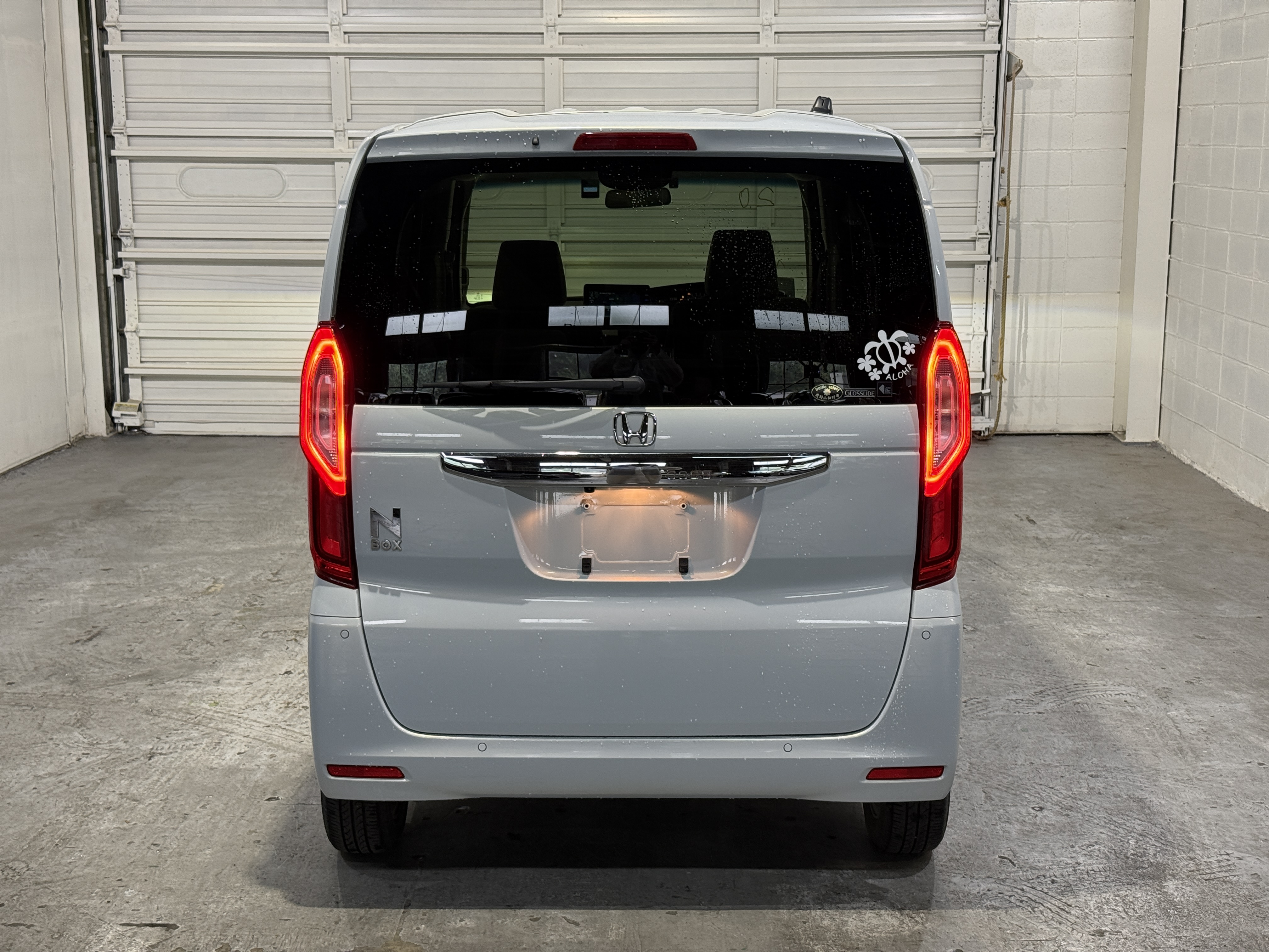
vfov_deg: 30.3
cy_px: 476
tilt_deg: -10.3
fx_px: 1760
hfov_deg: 39.7
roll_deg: +0.0
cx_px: 634
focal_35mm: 48
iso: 160
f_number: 1.78
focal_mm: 6.76
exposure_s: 1/60
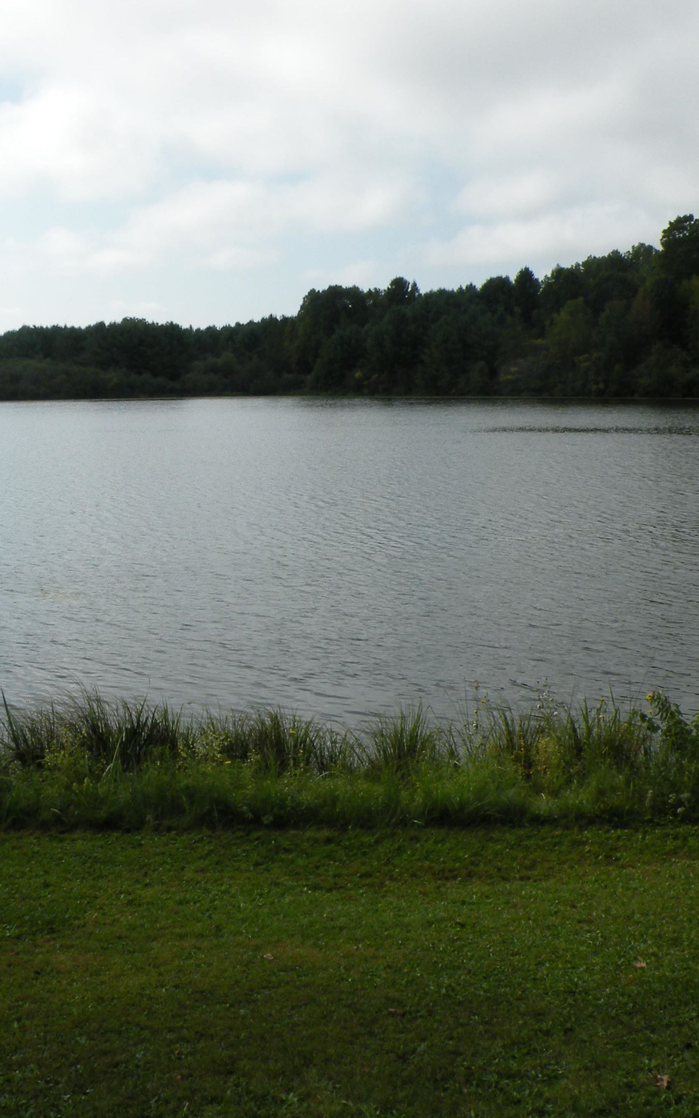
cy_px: 569
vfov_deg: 50.4
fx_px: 1189
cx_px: 224
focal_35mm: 39
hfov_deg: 32.5
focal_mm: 4.7
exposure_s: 1/356
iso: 64
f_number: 7.1
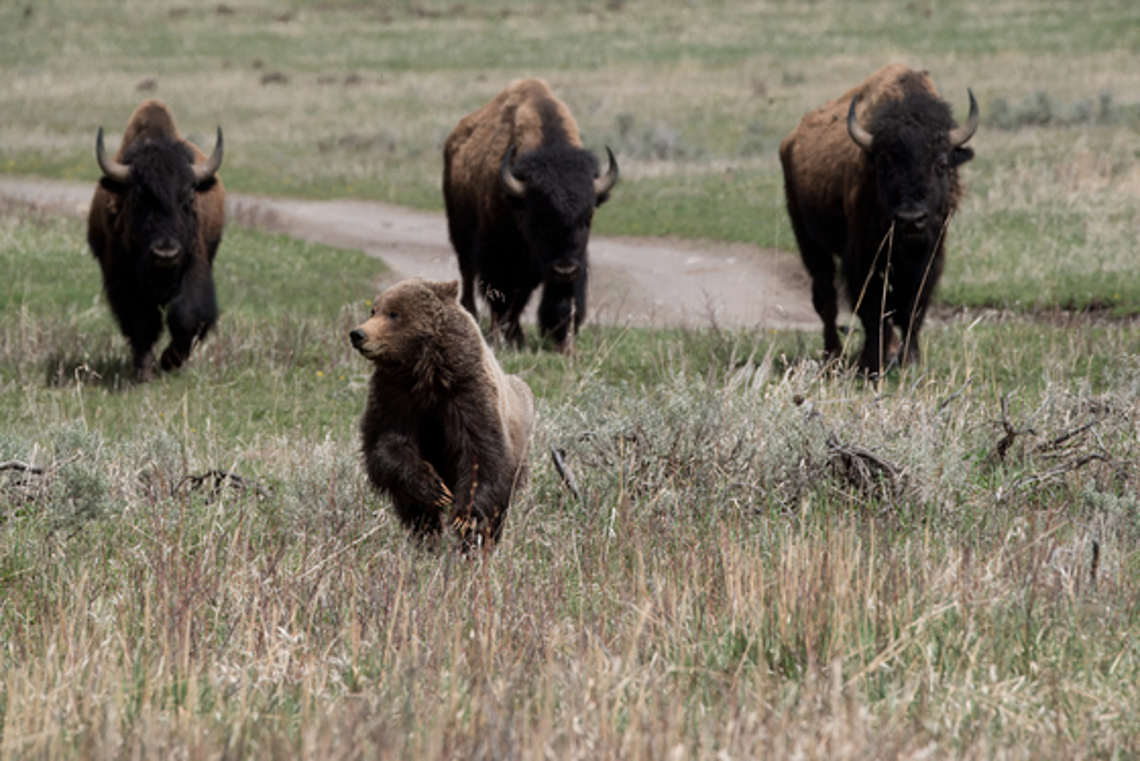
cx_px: 570
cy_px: 380
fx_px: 15841
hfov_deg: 4.1
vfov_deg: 2.8
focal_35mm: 500
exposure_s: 1/1250
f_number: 13
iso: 1000
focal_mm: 500
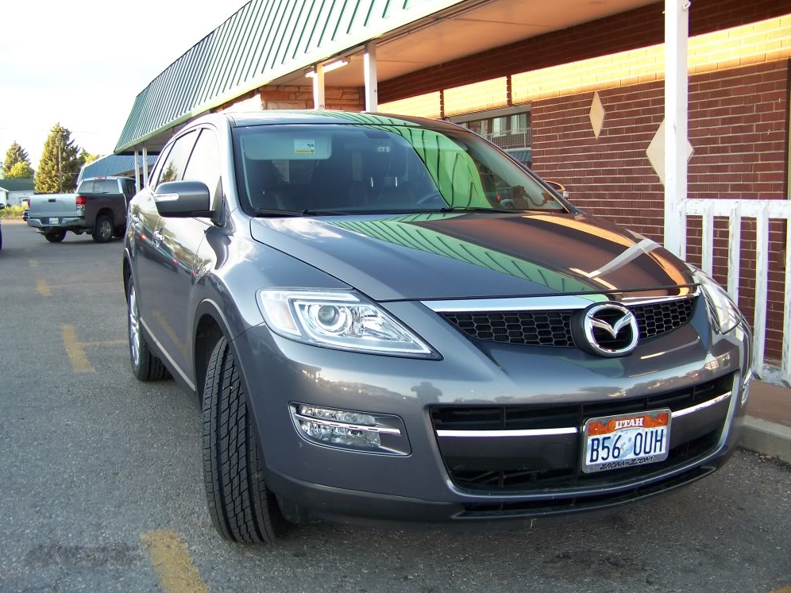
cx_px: 403
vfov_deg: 38.7
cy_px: 291
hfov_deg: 50.1
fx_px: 845
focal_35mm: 37
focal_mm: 5.9
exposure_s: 1/50
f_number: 2.8
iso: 64
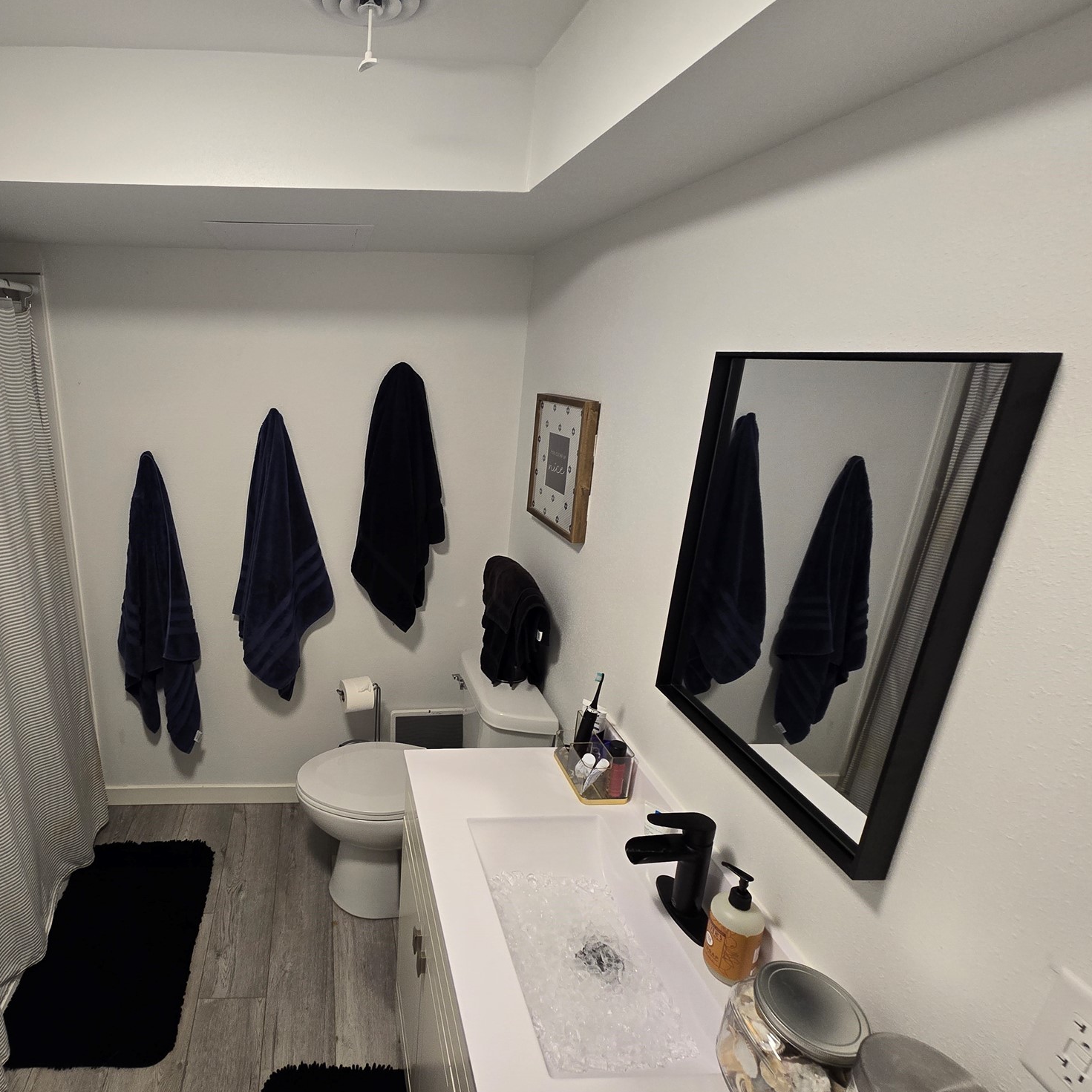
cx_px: 338
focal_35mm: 16
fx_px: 571
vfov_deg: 87.4
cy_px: 545
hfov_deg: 83.5
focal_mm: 2.2
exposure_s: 1/60
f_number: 2.2
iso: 100
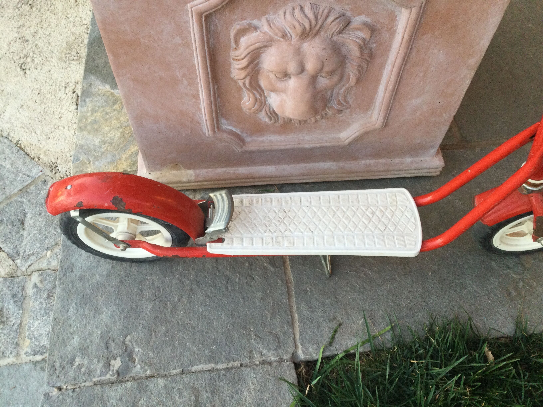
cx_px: 272
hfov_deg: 58.4
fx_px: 486
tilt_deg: -57.9
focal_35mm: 31
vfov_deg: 45.4
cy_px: 204
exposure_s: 1/33
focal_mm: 3.3
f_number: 2.4
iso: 50
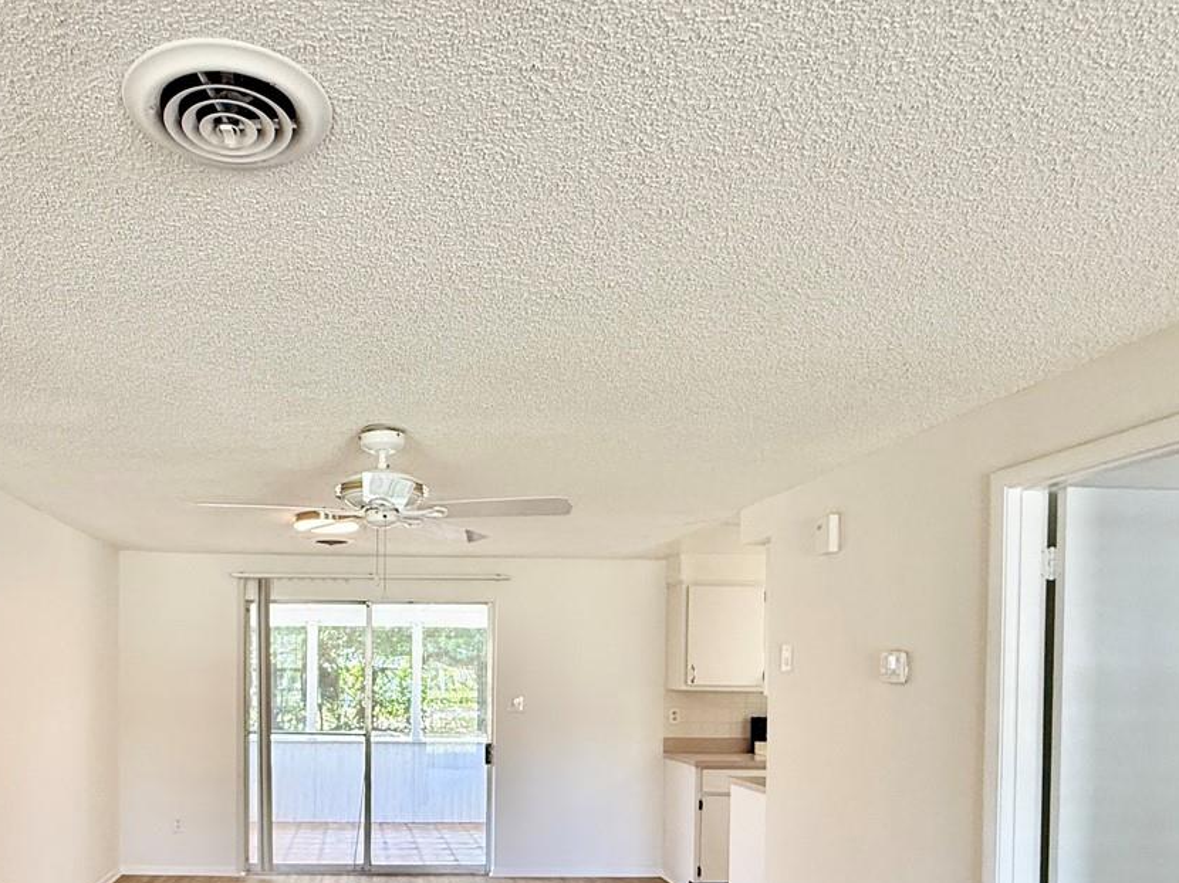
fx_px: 919
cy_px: 687
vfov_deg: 48.8
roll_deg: -0.7
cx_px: 391
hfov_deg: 63.6
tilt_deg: +0.2
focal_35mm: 27
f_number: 2.2
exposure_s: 1/120
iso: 160
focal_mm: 2.22
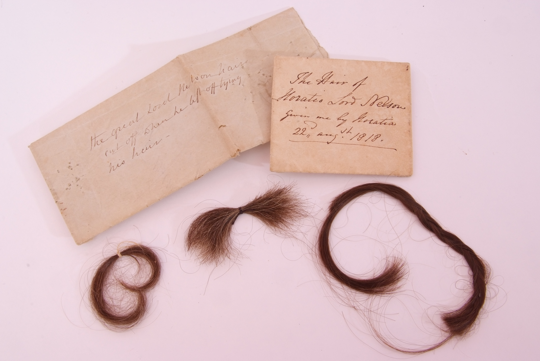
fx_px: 661
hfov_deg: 44.5
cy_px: 180
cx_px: 270
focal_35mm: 44
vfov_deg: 30.6
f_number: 20
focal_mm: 29
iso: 400
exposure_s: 1/80
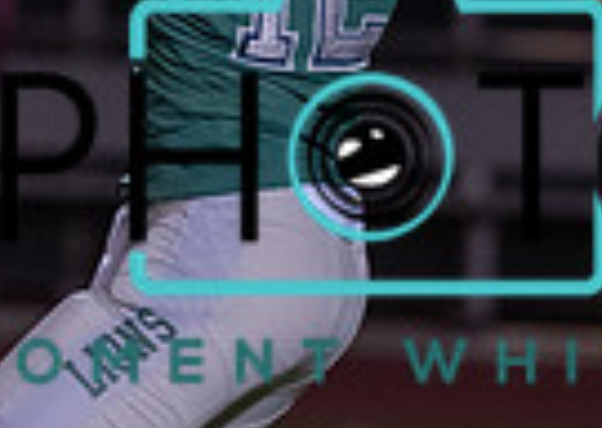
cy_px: -126
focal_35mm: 1261
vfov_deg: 1.1
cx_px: 114
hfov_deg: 1.6
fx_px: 21527
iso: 2000
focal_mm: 200
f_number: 2.8
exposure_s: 1/1000
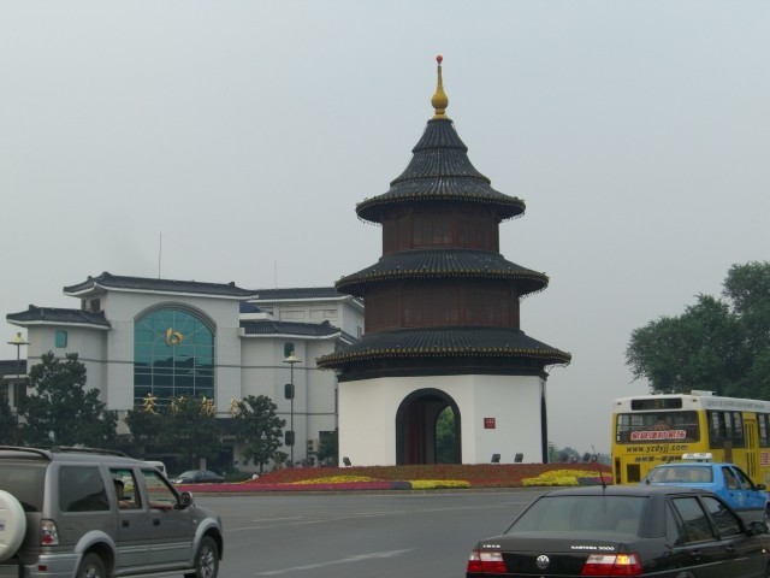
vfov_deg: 22.3
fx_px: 1468
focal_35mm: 66
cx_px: 385
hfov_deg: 29.4
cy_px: 289
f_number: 3.8
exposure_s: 1/320
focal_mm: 13.7
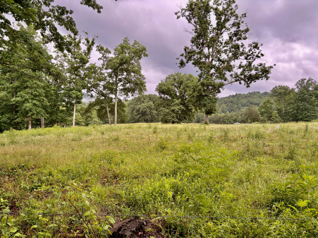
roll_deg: -1.7
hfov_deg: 67.3
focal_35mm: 26
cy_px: 119
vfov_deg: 53.0
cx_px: 159
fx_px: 239
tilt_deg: -0.2
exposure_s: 1/103
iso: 125
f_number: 1.6
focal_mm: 5.96
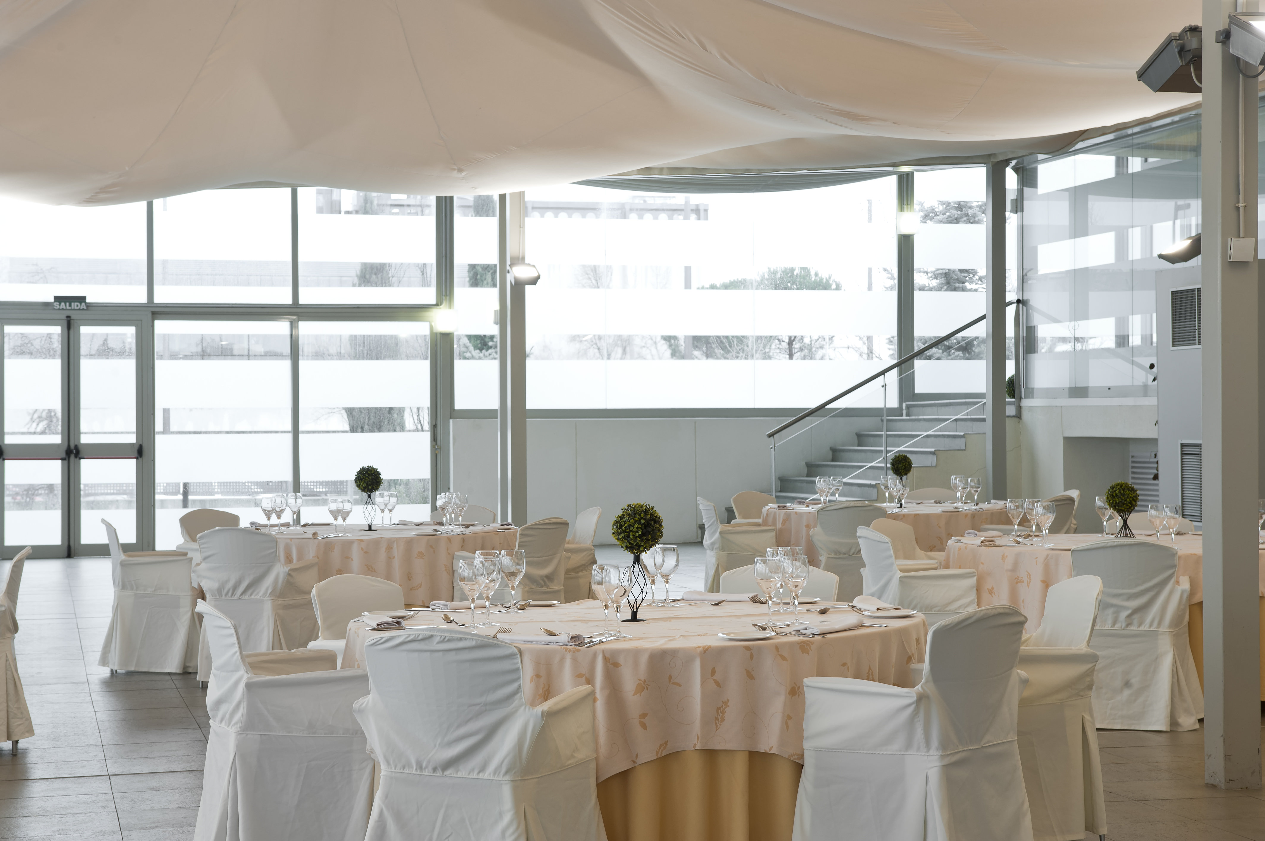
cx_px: 632
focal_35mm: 70
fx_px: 2458
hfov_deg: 28.9
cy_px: 420
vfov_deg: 19.4
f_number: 10
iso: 200
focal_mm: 70
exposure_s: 1/6
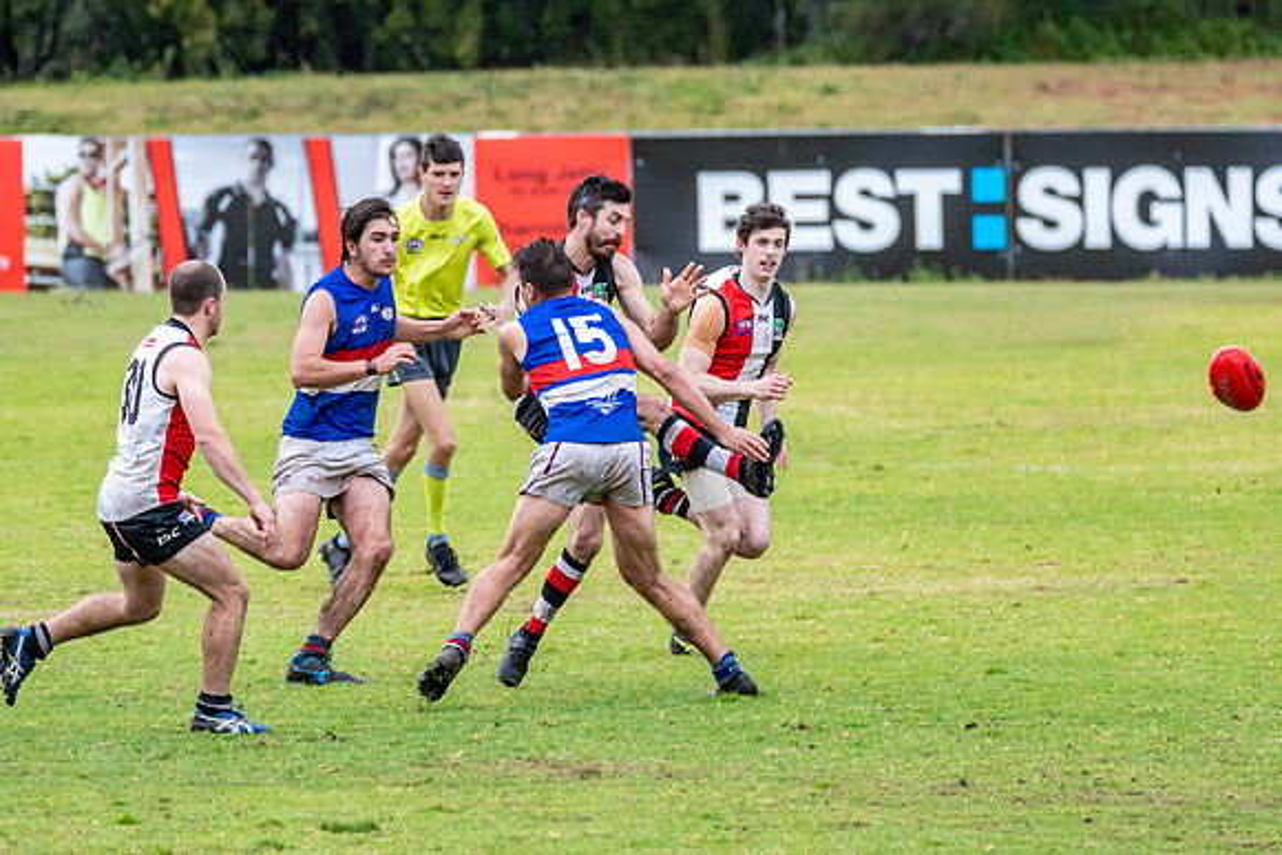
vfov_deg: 2.2
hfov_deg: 3.3
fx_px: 22439
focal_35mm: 630
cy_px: 428
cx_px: 641
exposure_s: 1/2000
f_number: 7.1
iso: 1250
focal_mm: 420
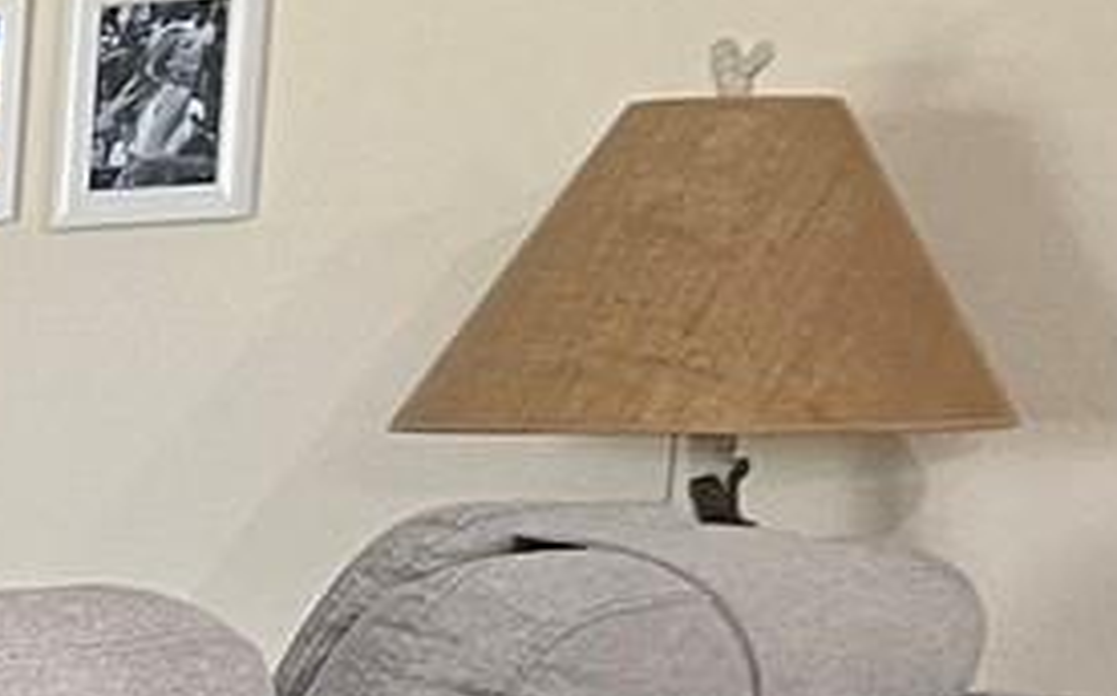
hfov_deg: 10.2
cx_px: -2068
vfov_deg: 7.7
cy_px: 1501
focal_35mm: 160
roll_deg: +1.5
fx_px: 4867
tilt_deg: -11.8
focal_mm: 5.7
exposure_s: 1/60
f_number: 1.5
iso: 250
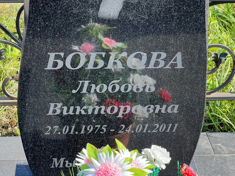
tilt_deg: -33.4
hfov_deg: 25.3
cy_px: 88
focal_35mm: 77
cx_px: 118
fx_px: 523
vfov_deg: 19.1
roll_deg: -0.5
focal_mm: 9
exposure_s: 1/137
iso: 32
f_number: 2.8
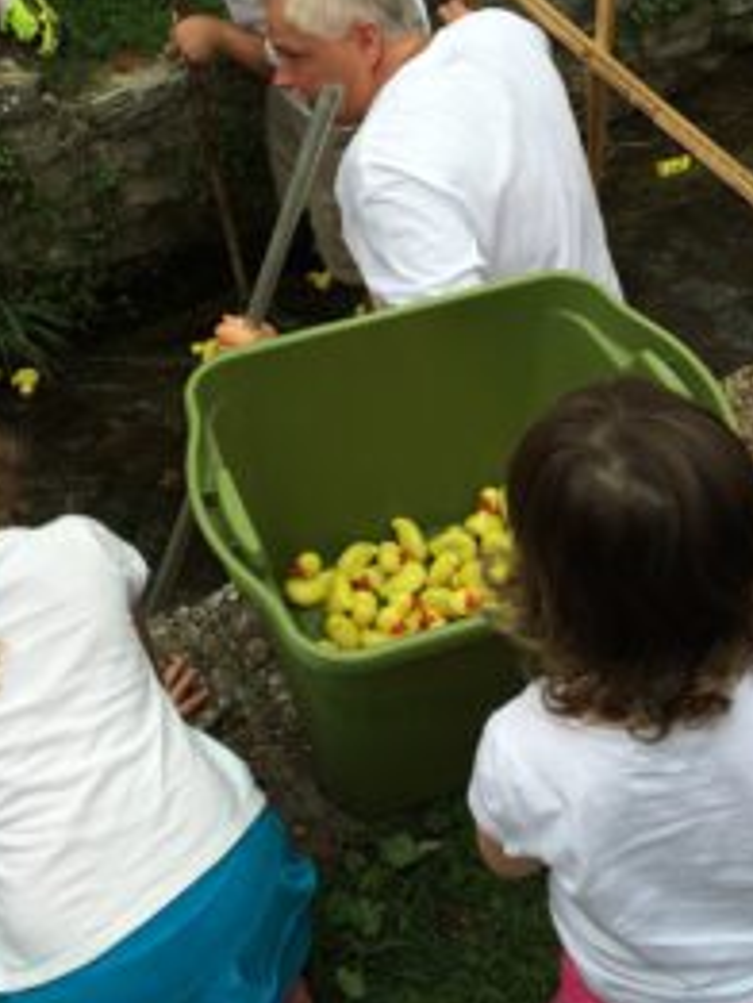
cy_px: 361
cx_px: 426
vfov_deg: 40.9
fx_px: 1333
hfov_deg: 31.5
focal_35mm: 46
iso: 32
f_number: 2.2
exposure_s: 1/500
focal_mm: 4.12
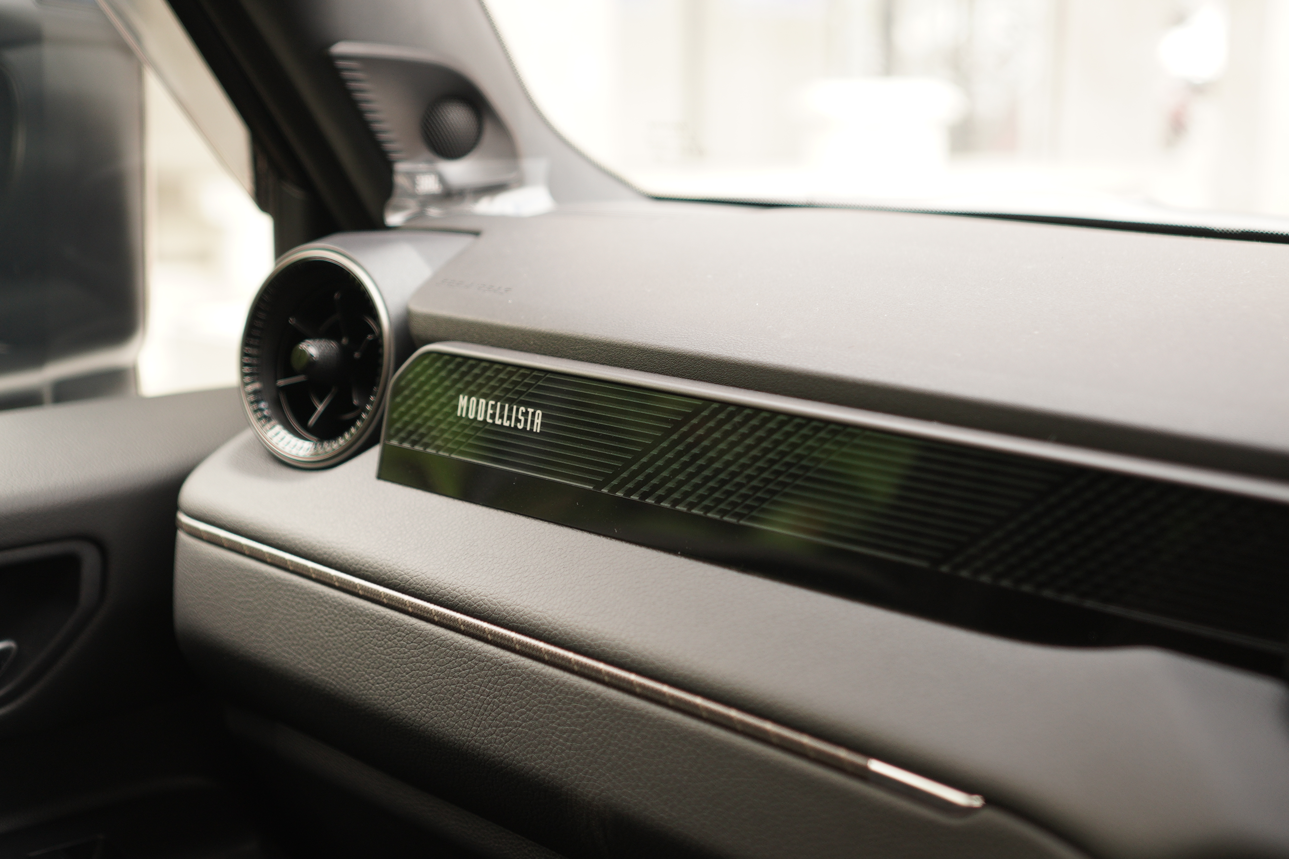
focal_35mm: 52
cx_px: 644
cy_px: 430
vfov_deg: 26.0
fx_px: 1862
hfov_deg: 38.2
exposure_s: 1/100
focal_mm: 35
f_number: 2.5
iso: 400
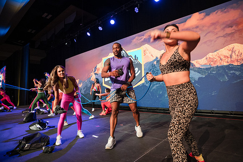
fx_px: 135
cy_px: 81
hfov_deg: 84.0
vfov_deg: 62.0
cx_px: 122
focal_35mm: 20
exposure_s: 1/160
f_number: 2.8
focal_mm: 20
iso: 3200
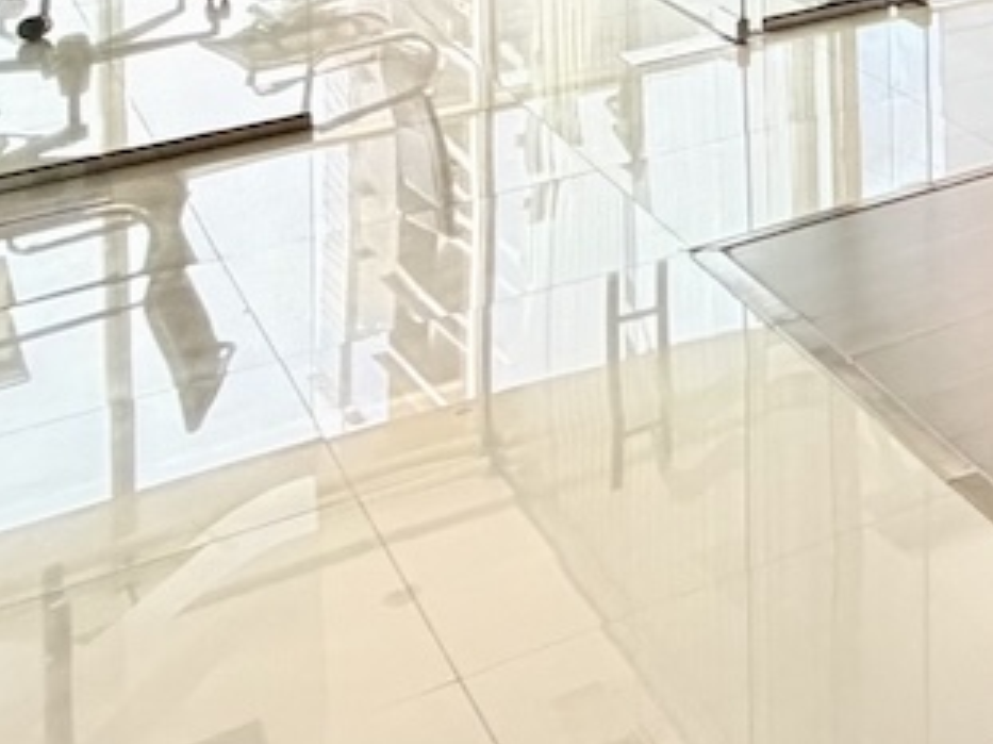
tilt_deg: -1.0
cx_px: 1852
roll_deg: +1.2
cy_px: -552
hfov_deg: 19.3
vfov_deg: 17.1
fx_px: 2065
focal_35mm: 72
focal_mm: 2.22
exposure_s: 1/103
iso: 320
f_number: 2.2
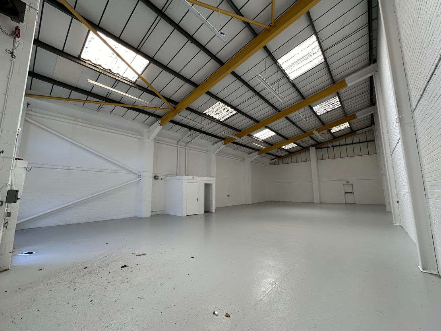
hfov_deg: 102.1
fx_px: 178
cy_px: 166
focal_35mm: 14
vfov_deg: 85.7
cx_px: 220
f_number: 2.2
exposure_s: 1/99
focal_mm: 2.22
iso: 40
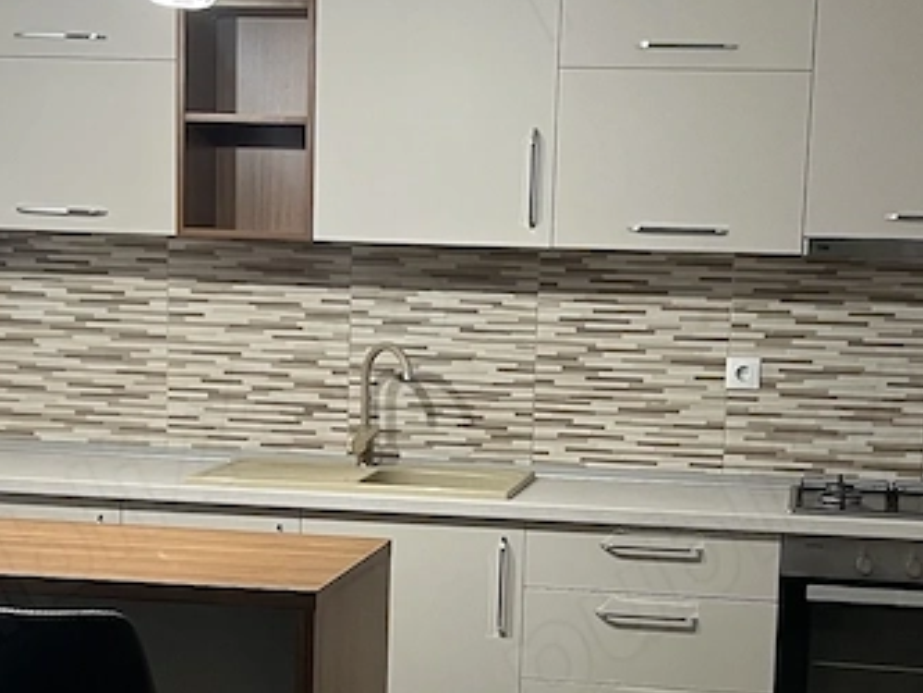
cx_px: 474
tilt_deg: -8.4
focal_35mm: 78
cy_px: 538
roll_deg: -1.3
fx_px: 2081
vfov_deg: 18.8
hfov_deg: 25.0
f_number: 1.5
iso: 125
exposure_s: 1/50
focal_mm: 5.7
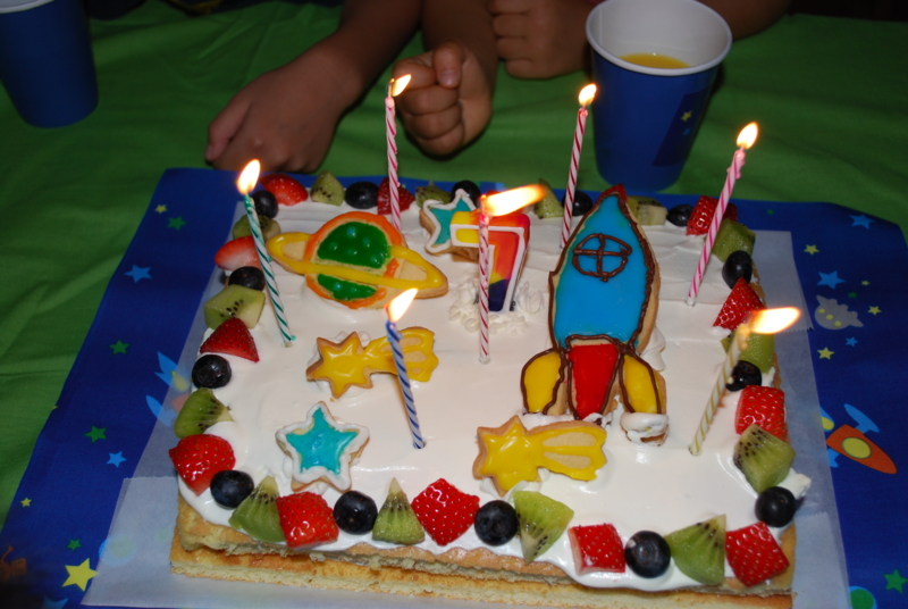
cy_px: 304
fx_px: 985
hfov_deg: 49.5
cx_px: 454
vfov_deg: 34.3
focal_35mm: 39
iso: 200
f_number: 4.5
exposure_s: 1/60
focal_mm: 26
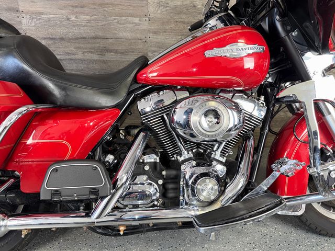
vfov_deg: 56.8
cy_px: 126
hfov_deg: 71.6
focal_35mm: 24
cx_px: 168
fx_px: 232
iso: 50
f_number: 1.78
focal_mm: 6.76
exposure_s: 1/20
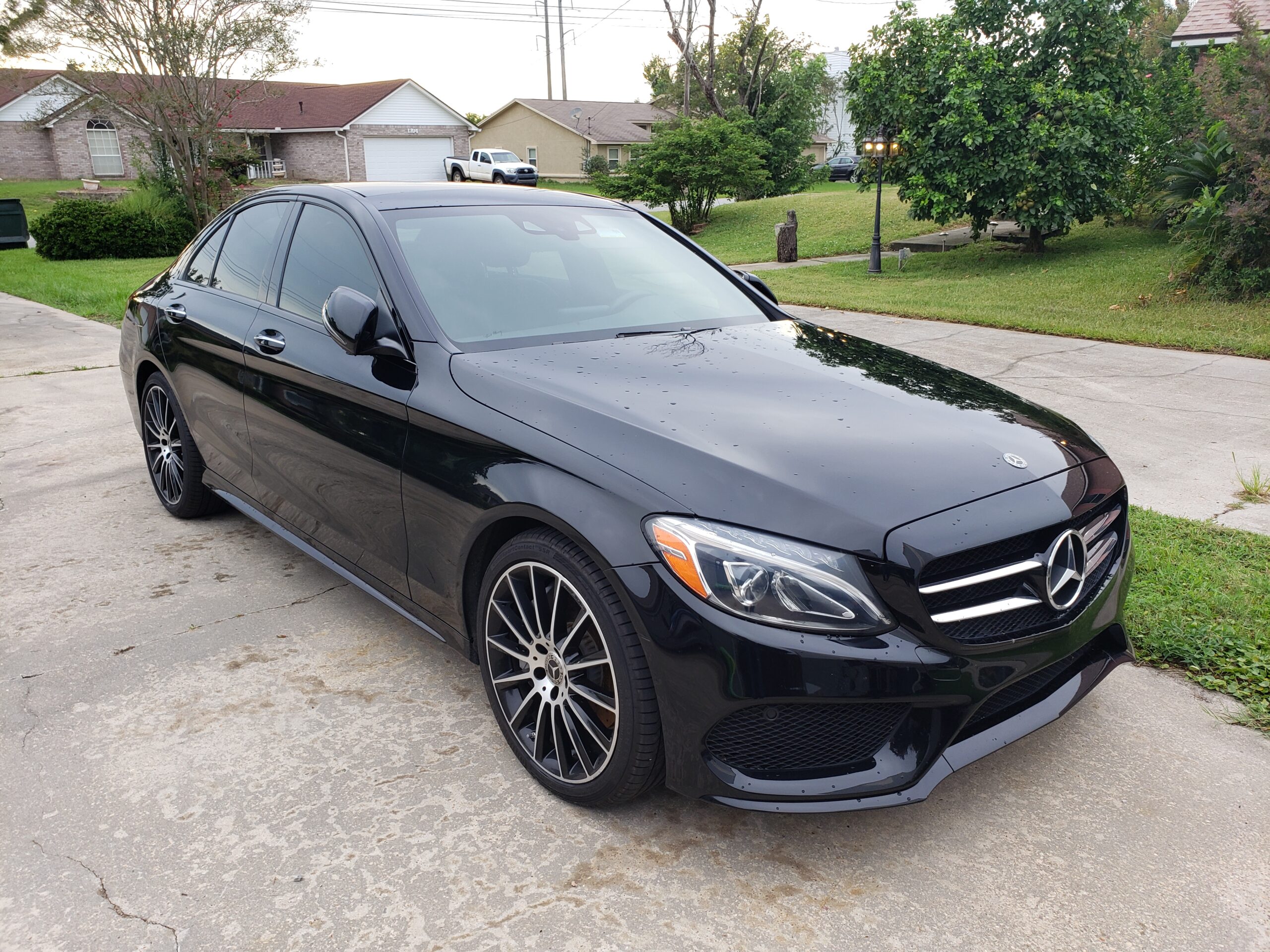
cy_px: 476
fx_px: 954
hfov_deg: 67.3
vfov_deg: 53.1
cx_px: 635
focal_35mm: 26
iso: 64
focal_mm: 4.3
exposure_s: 1/120
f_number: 2.4
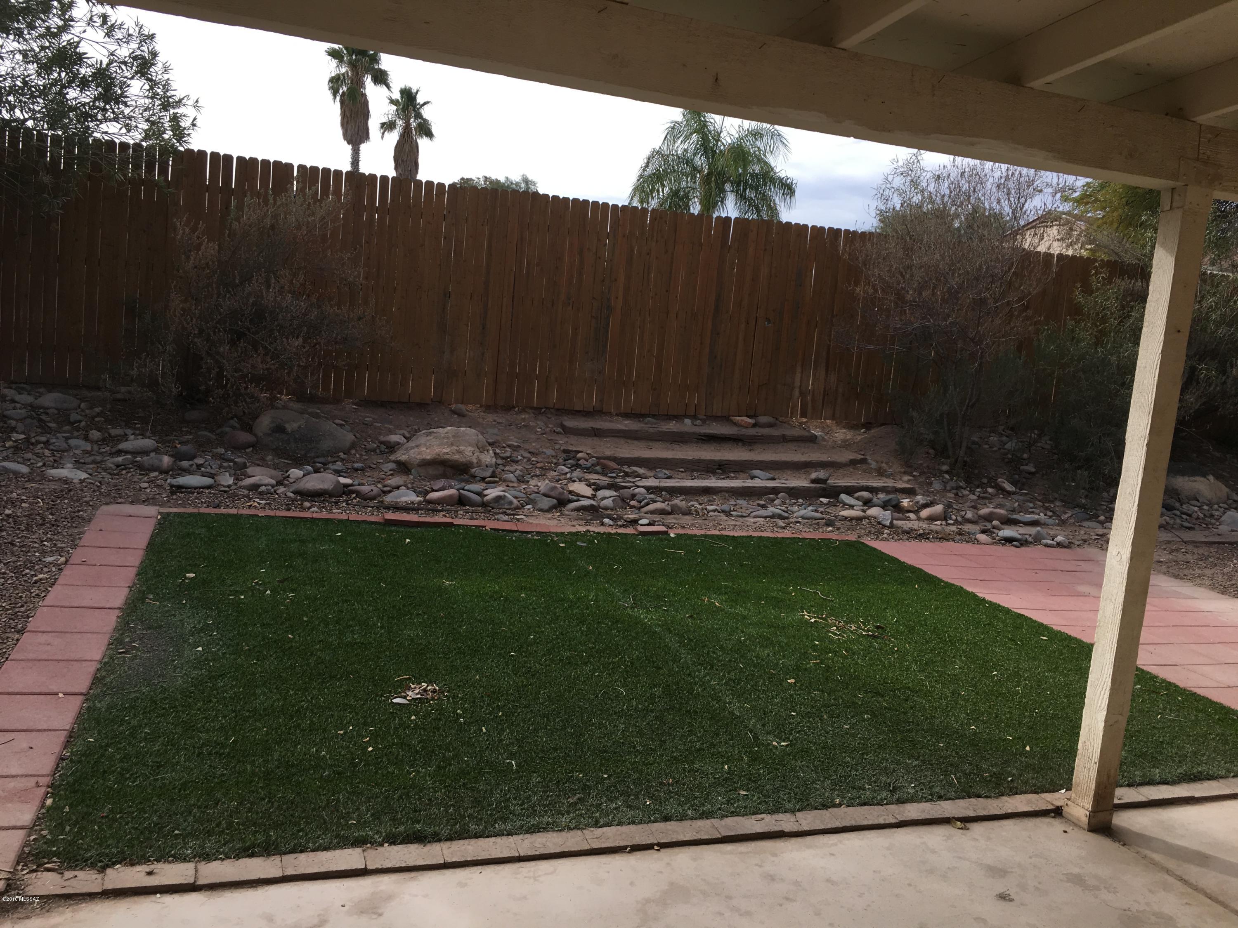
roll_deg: -5.2
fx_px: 1037
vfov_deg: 48.2
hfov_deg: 61.7
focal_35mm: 29
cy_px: 464
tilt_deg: -8.4
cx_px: 619
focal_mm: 4.15
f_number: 2.2
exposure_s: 1/777
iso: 25
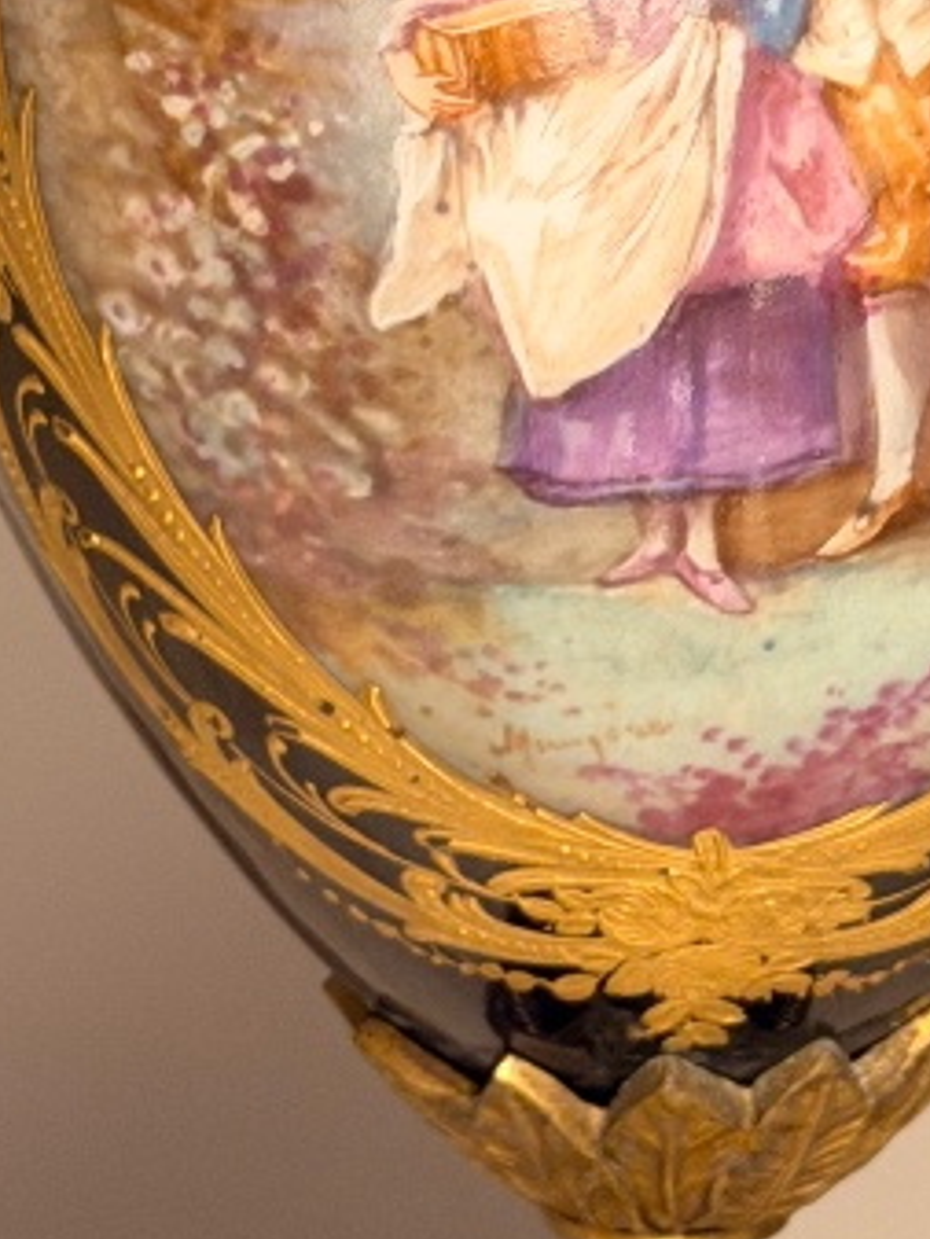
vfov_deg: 11.4
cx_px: 783
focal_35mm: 171
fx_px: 6122
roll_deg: +0.0
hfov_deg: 8.7
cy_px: 26
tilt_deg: -8.0
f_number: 1.78
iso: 500
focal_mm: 6.76
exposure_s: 1/33
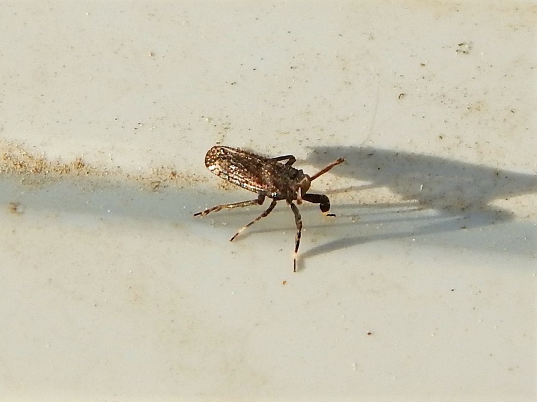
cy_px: 201
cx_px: 268
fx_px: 744
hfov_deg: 39.7
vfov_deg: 30.3
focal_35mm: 48
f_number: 7.4
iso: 125
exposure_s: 1/400
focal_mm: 8.6
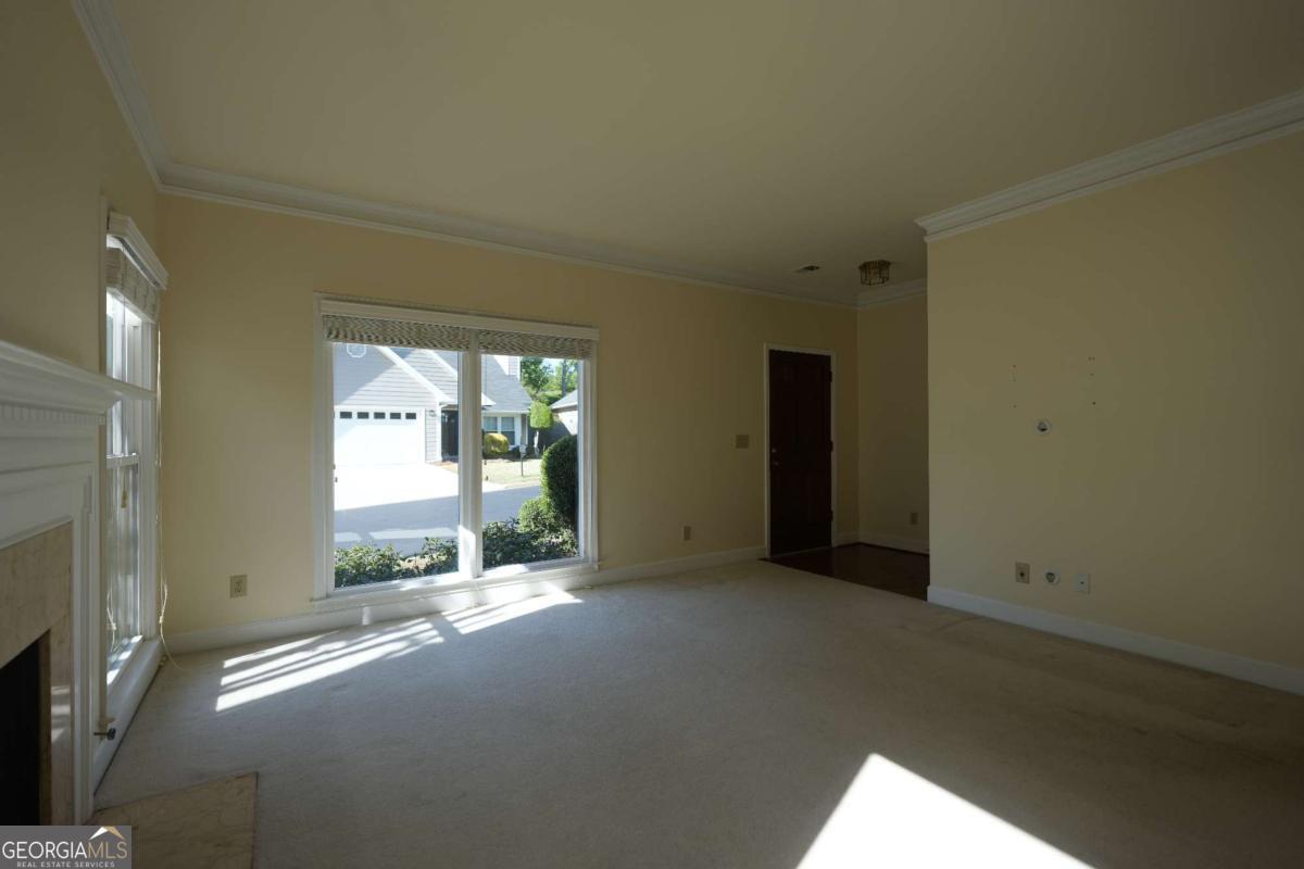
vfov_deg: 73.7
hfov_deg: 96.7
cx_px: 652
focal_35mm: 16
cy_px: 434
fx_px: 580
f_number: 2.8
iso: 100
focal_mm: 16
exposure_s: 1/320
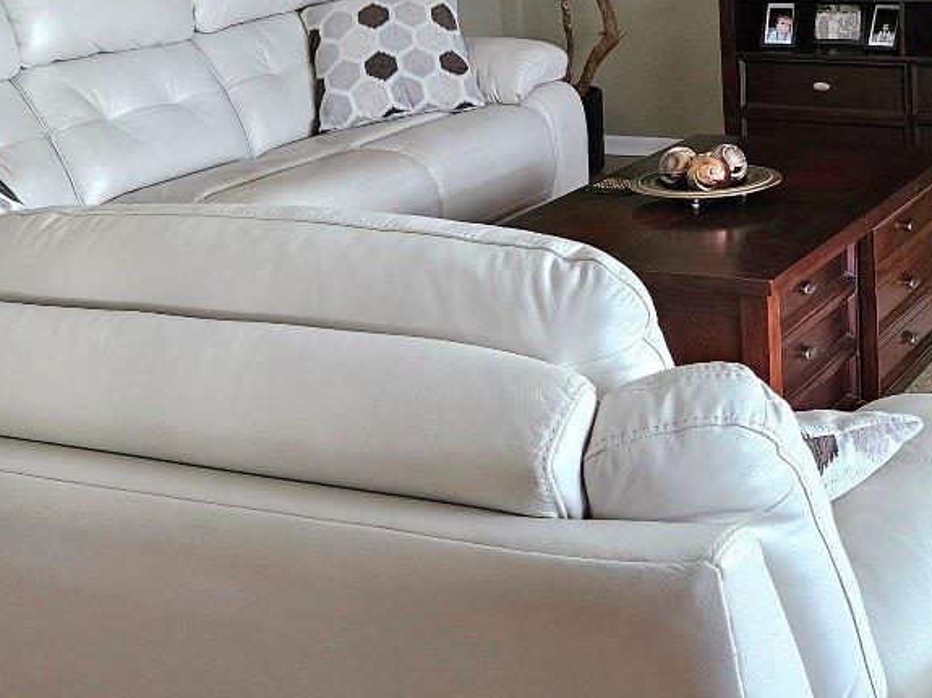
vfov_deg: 22.2
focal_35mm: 64
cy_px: 24
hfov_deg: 29.6
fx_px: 1723
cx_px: 736
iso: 640
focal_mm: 5.4
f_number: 1.8
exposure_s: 1/40
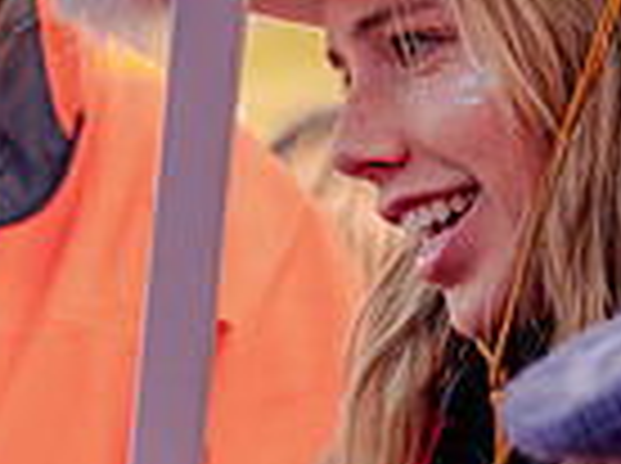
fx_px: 8310
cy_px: 364
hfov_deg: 4.3
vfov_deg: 3.2
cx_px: 296
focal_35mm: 464
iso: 800
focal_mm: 86
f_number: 5
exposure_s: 1/640
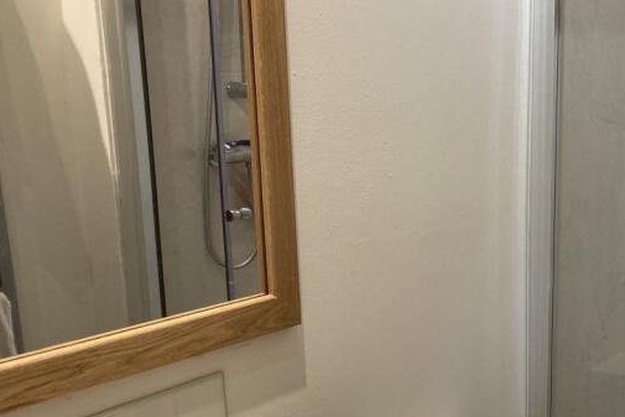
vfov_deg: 22.4
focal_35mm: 59
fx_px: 1025
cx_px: 540
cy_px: 387
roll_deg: -0.9
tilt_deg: -17.5
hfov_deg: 32.5
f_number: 1.8
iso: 80
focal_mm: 3.99
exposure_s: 1/87
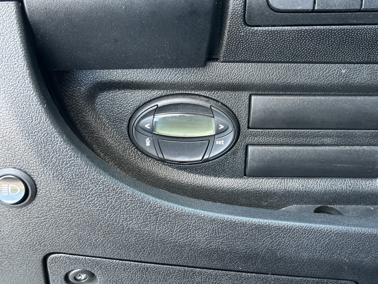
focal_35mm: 48
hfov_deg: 39.7
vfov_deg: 30.3
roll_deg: -4.3
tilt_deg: -31.9
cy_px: 142
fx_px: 524
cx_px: 189
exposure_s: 1/60
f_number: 1.78
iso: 160
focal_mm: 6.86
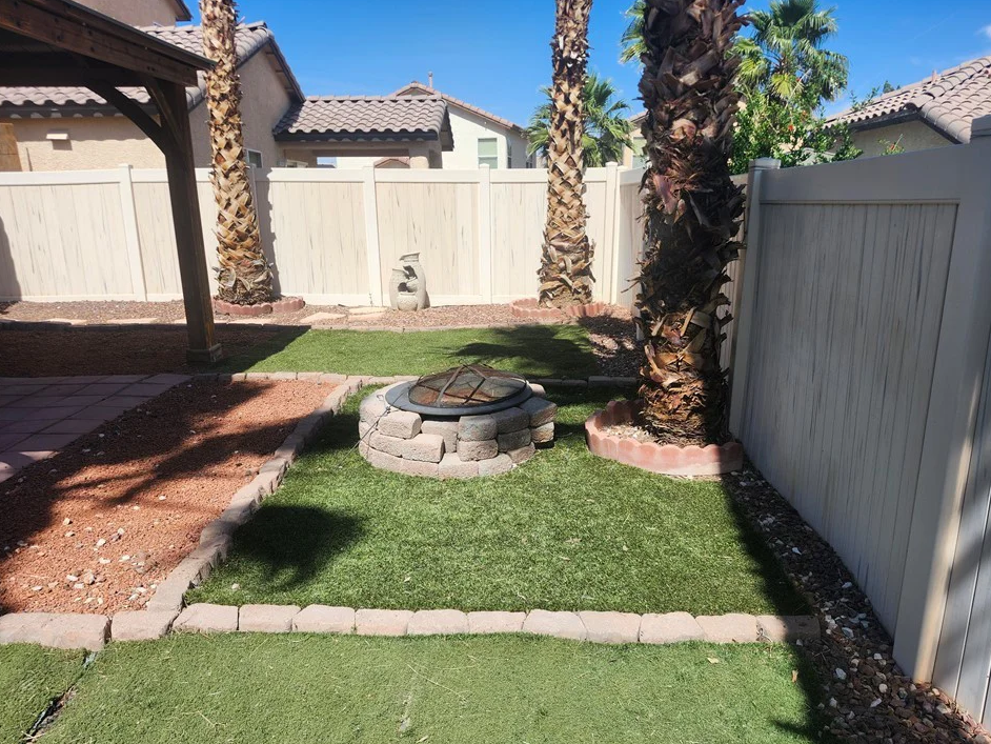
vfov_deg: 54.9
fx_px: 716
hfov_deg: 69.3
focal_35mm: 25
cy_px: 384
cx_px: 519
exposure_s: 1/1501
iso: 25
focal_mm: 5.54
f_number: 1.8
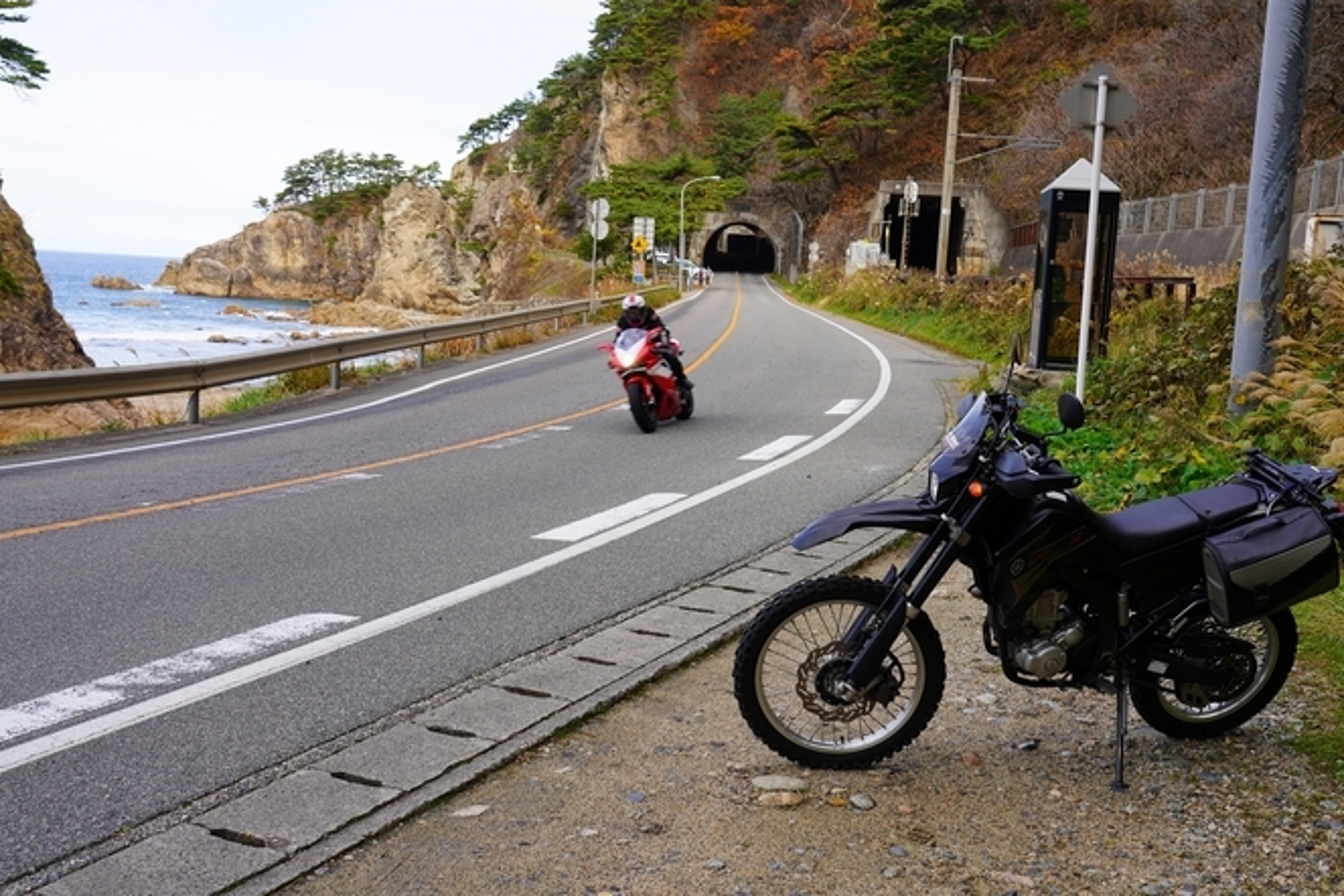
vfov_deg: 37.9
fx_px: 1307
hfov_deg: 54.3
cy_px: 457
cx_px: 748
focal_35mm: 35
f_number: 7.1
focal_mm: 29
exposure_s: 1/125
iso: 100
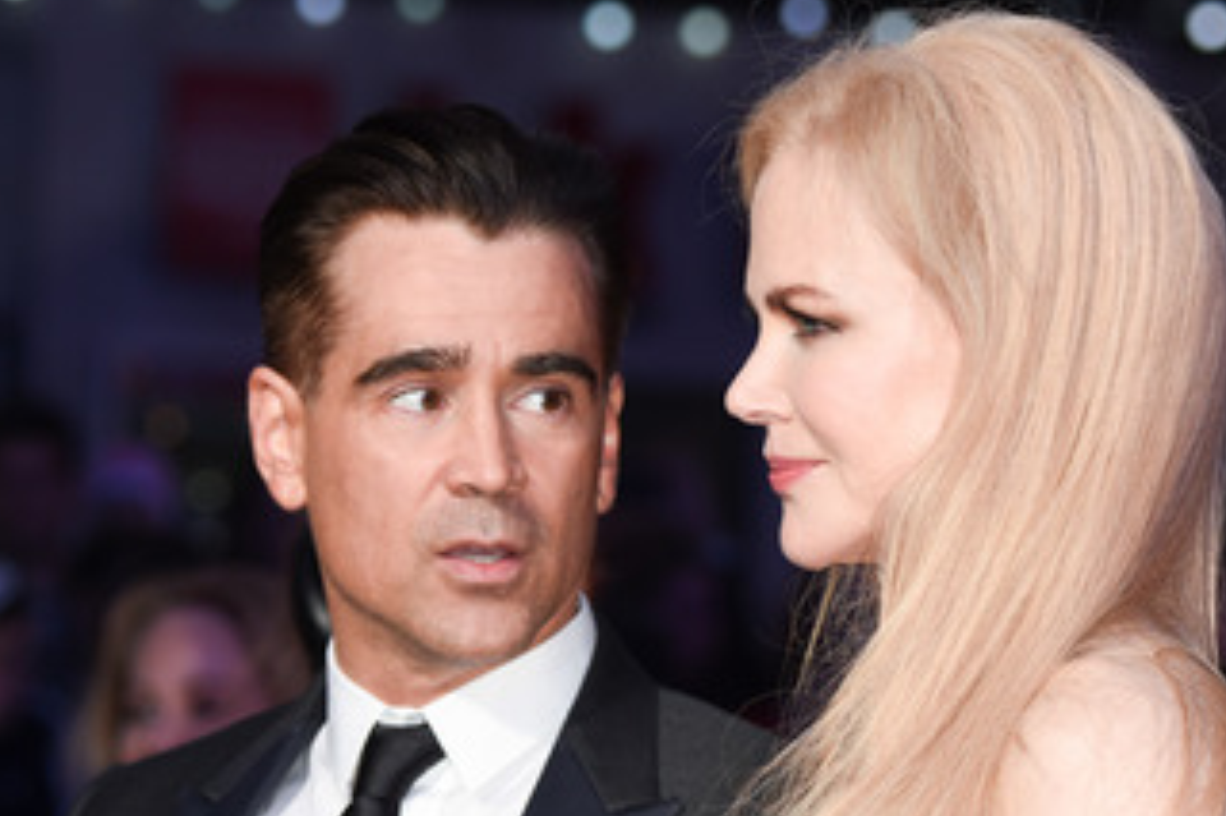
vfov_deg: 7.0
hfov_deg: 10.4
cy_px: 544
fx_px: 6705
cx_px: 693
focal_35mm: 197
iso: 800
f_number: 5.6
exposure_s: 1/250
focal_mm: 140
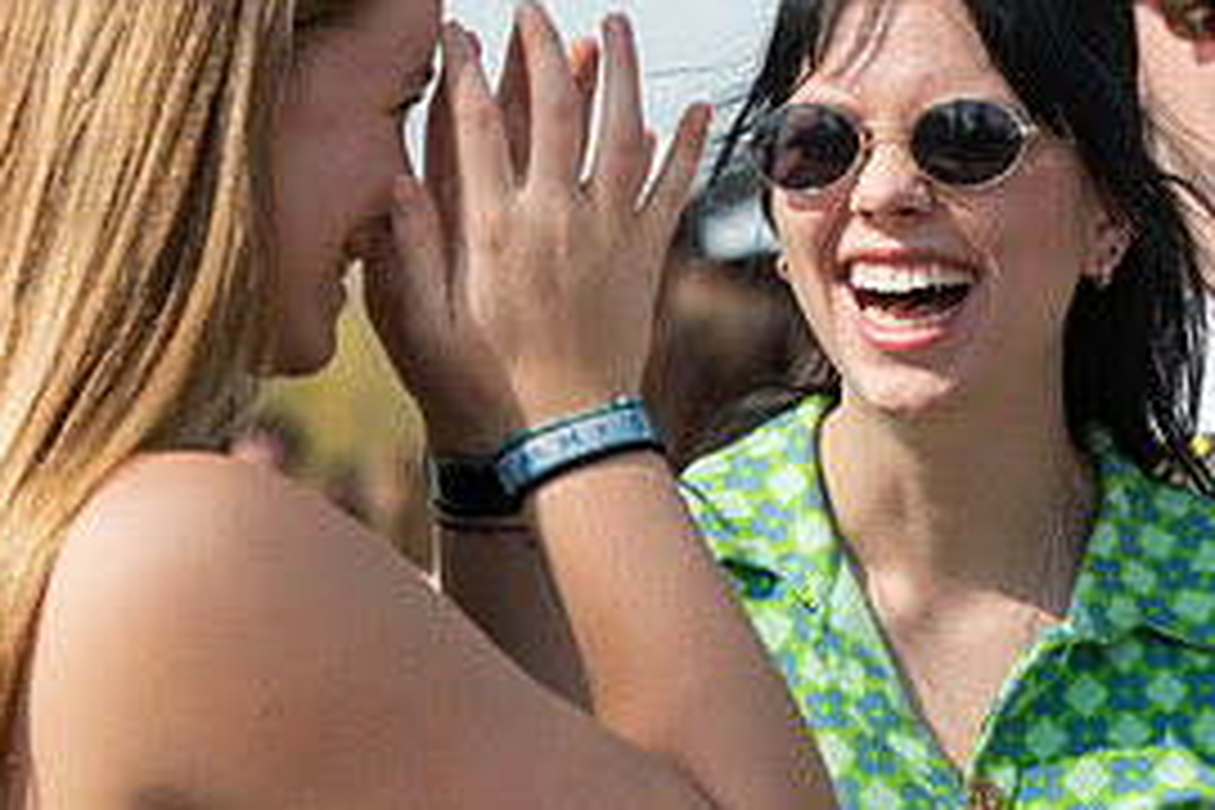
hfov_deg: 8.5
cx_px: 1084
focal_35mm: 241
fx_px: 8133
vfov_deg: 5.7
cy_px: 290
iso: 200
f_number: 5.6
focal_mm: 112
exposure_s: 1/640
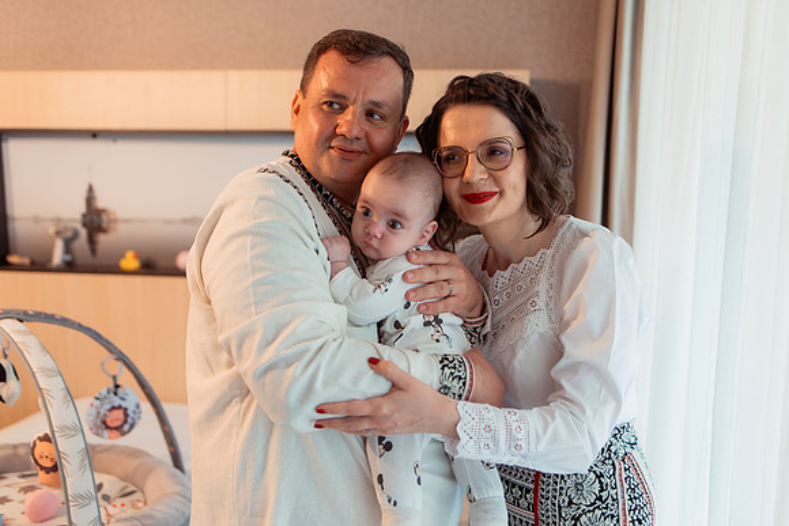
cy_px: 263
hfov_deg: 52.9
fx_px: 792
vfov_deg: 36.7
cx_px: 402
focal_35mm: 36
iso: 1250
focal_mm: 35
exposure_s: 1/125
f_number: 2.2
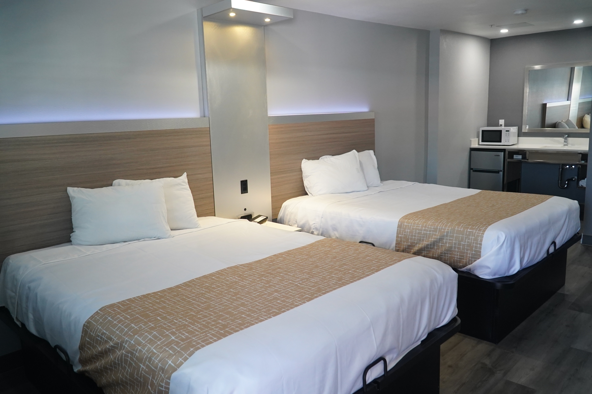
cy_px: 197
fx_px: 444
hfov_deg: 67.4
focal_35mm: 27
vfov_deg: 47.9
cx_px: 296
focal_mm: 18
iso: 1600
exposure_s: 1/125
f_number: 4
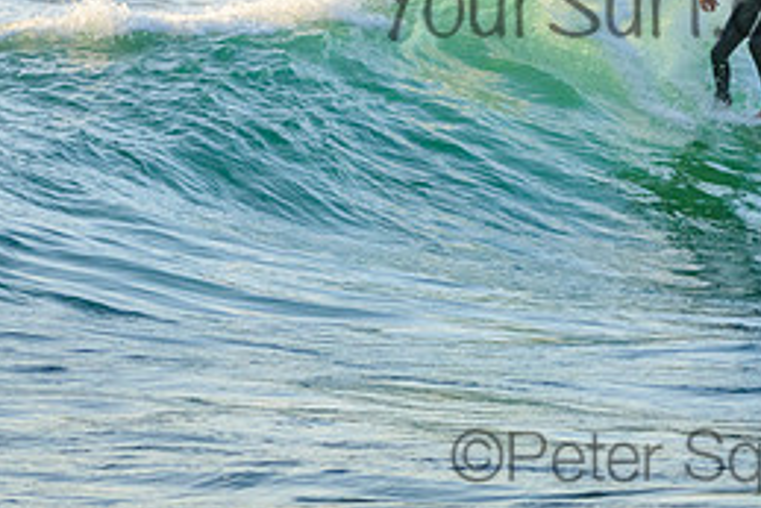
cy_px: -31
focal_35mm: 529
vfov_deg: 2.6
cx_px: 679
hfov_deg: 3.9
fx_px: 11188
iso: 1100
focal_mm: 155
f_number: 5.6
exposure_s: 1/2000
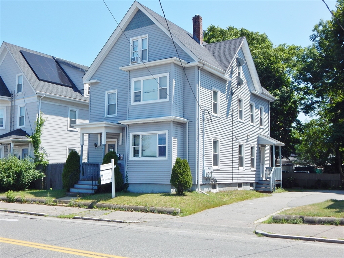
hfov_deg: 43.9
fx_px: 427
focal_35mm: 43
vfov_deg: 33.6
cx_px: 172
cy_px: 129
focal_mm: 7.7
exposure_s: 1/1250
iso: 125
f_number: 3.6
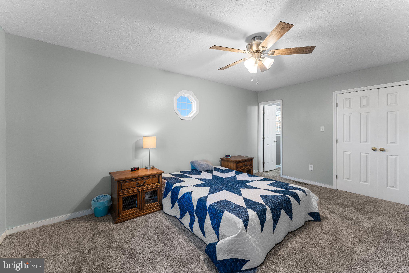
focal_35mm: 14
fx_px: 159
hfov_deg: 104.3
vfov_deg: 81.2
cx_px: 204
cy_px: 136
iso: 1000
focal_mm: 14
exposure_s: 1/15
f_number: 7.1
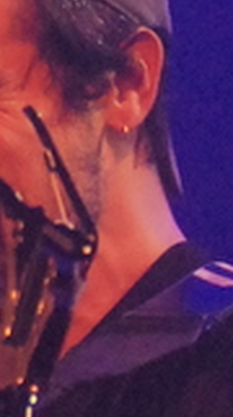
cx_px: -118
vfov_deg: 3.8
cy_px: 717
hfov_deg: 2.1
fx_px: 6224
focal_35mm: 564
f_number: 2.8
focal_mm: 80
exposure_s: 1/160
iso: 1600
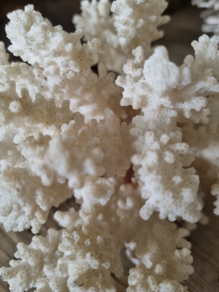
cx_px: 110
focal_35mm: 26
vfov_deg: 67.3
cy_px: 146
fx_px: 219
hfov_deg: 53.1
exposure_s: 1/50
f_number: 1.8
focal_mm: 5.4
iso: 640
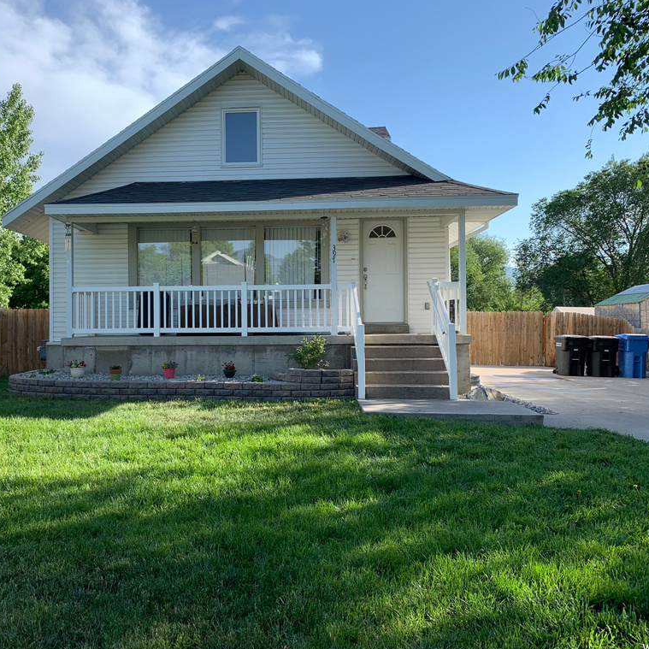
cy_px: 326
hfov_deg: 52.1
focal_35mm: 31
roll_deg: -0.2
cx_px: 249
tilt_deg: +1.7
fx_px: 658
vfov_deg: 52.5
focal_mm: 4.25
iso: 25
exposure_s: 1/1001
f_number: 1.8
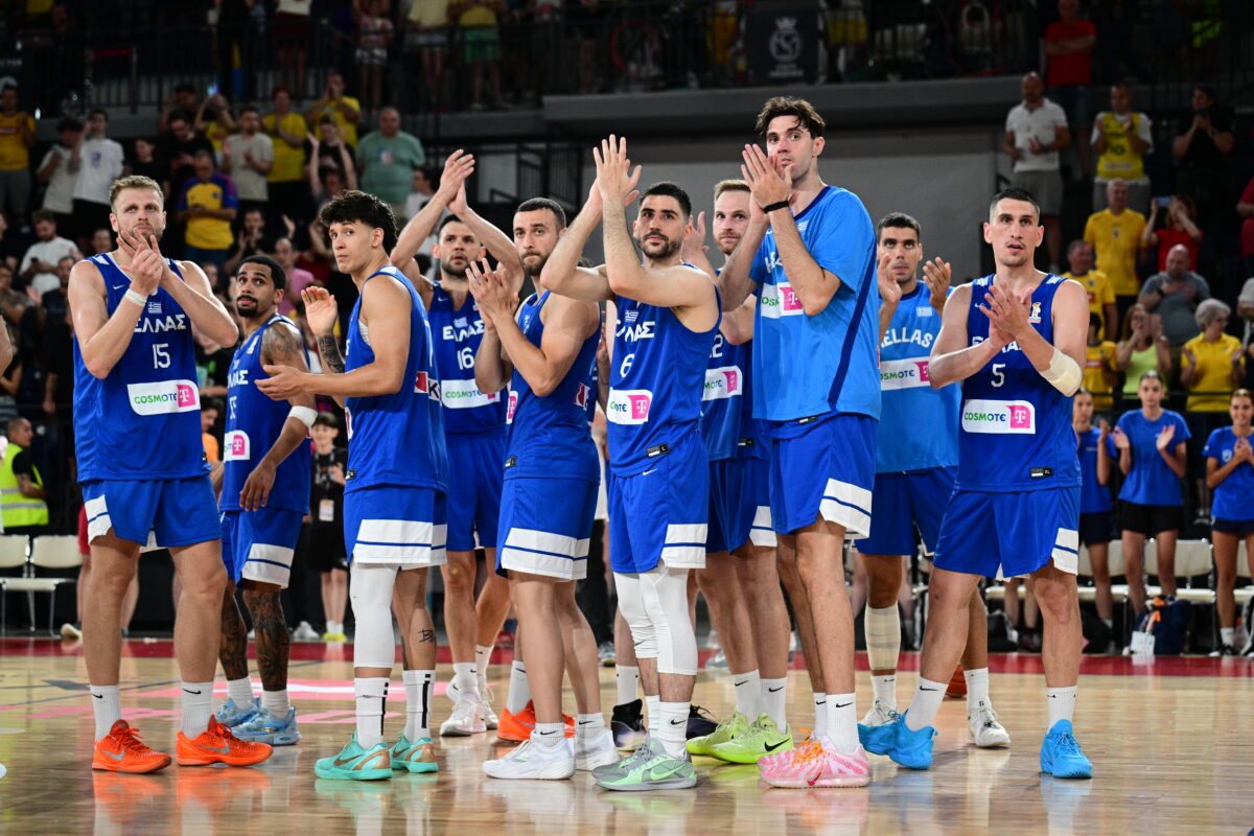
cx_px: 627
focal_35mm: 74
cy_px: 418
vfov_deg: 18.4
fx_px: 2577
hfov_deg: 27.3
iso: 1600
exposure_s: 1/1250
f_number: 2.8
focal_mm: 74
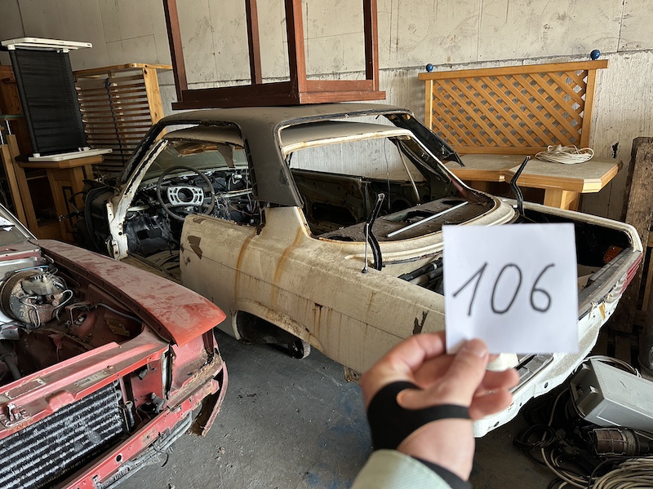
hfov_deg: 71.6
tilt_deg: -16.6
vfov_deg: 56.8
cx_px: 326
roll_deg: +2.5
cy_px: 244
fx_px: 453
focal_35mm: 24
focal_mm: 6.86
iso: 200
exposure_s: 1/121
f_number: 1.78
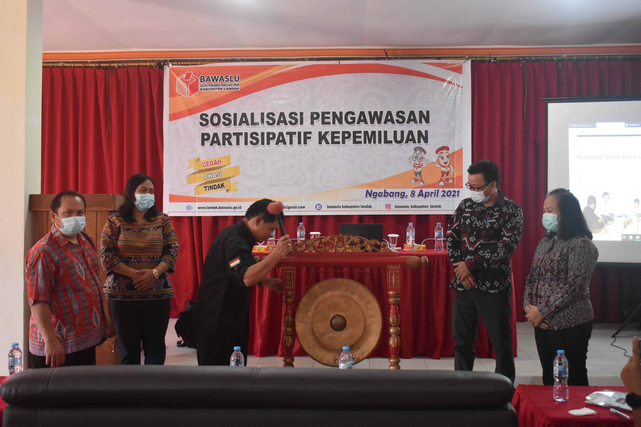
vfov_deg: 34.2
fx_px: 694
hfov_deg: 49.6
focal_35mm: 39
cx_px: 320
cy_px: 214
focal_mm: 26
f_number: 4
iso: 2800
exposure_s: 1/60
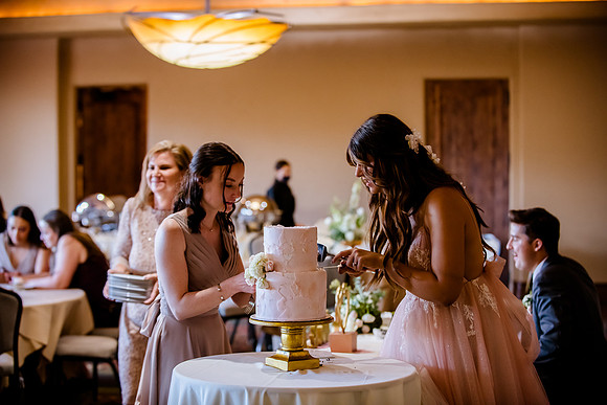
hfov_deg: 25.4
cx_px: 304
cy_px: 202
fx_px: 1349
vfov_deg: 17.1
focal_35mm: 80
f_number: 3.2
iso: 2000
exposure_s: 1/100
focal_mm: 80
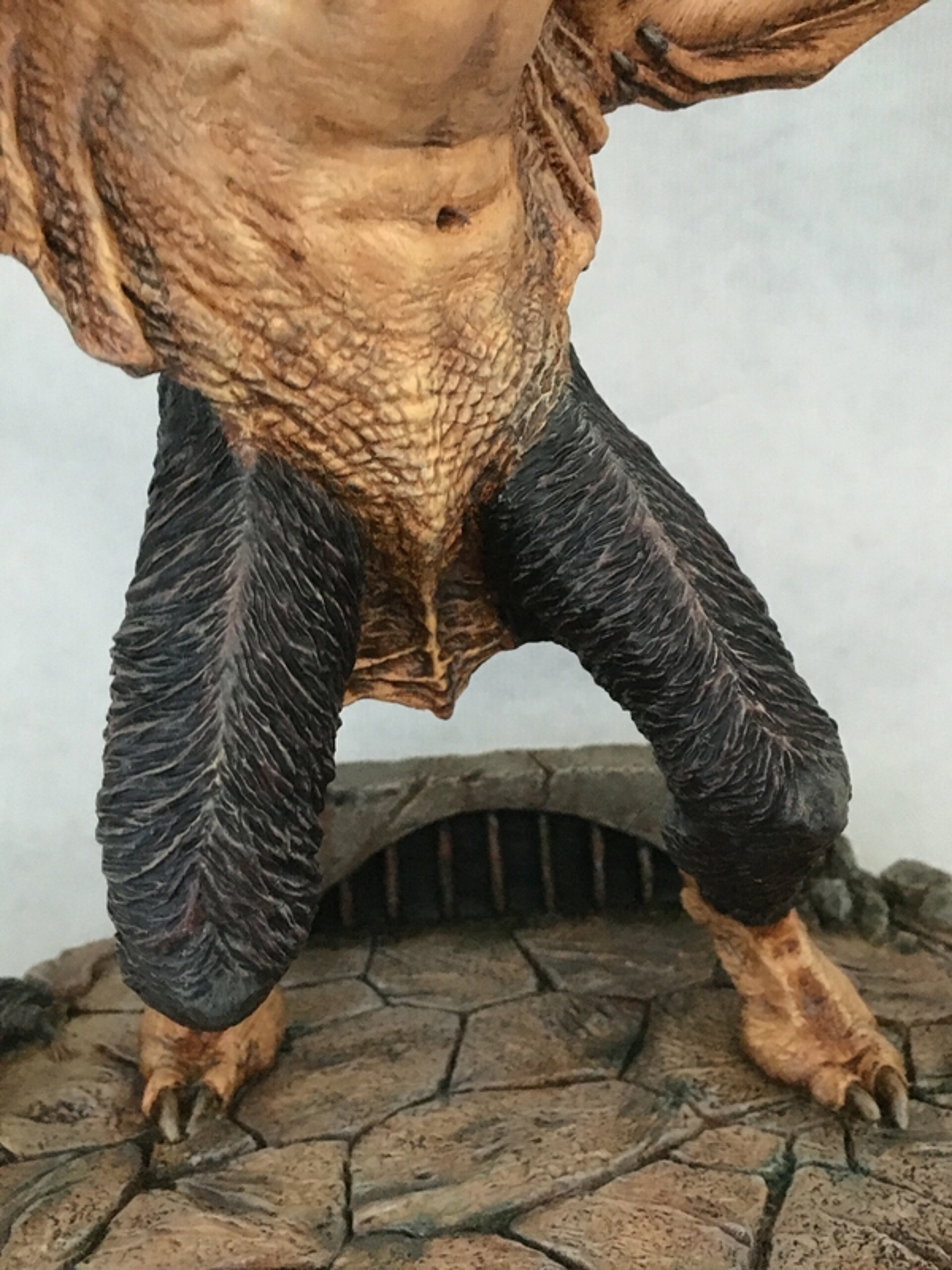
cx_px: 476
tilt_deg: -11.9
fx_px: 1063
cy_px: 635
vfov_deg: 61.7
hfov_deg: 48.2
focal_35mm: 29
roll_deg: +2.8
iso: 400
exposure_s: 1/17
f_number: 2.2
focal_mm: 4.15
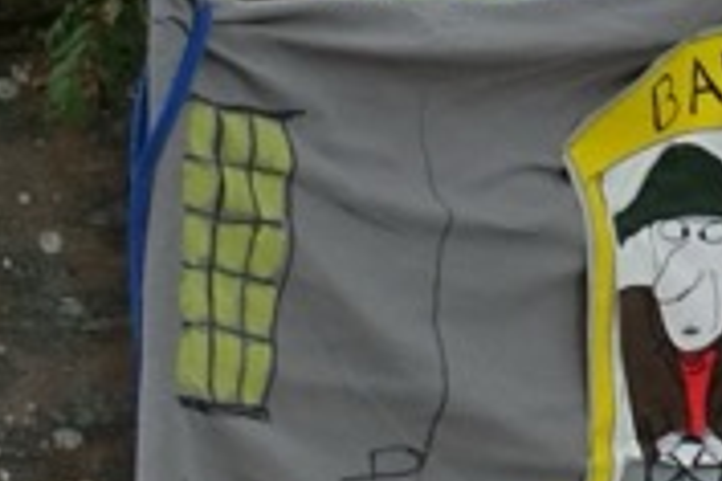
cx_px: 2578
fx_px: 6518
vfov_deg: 4.2
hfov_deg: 5.7
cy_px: 938
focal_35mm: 325
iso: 400
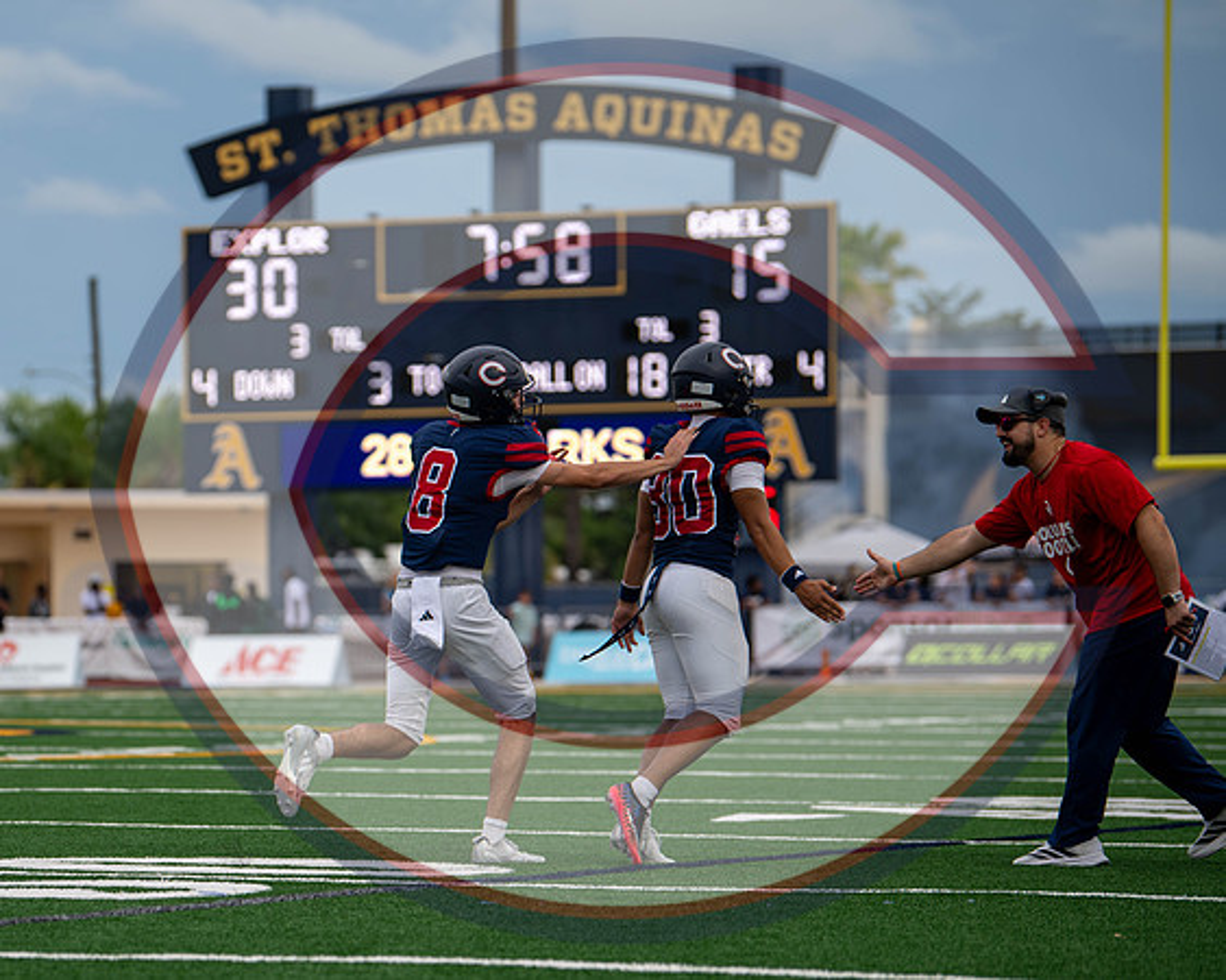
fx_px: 6883
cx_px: 273
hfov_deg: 10.2
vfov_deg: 8.1
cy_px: 628
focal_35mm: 190
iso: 320
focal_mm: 130
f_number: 2.8
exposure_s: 1/1250
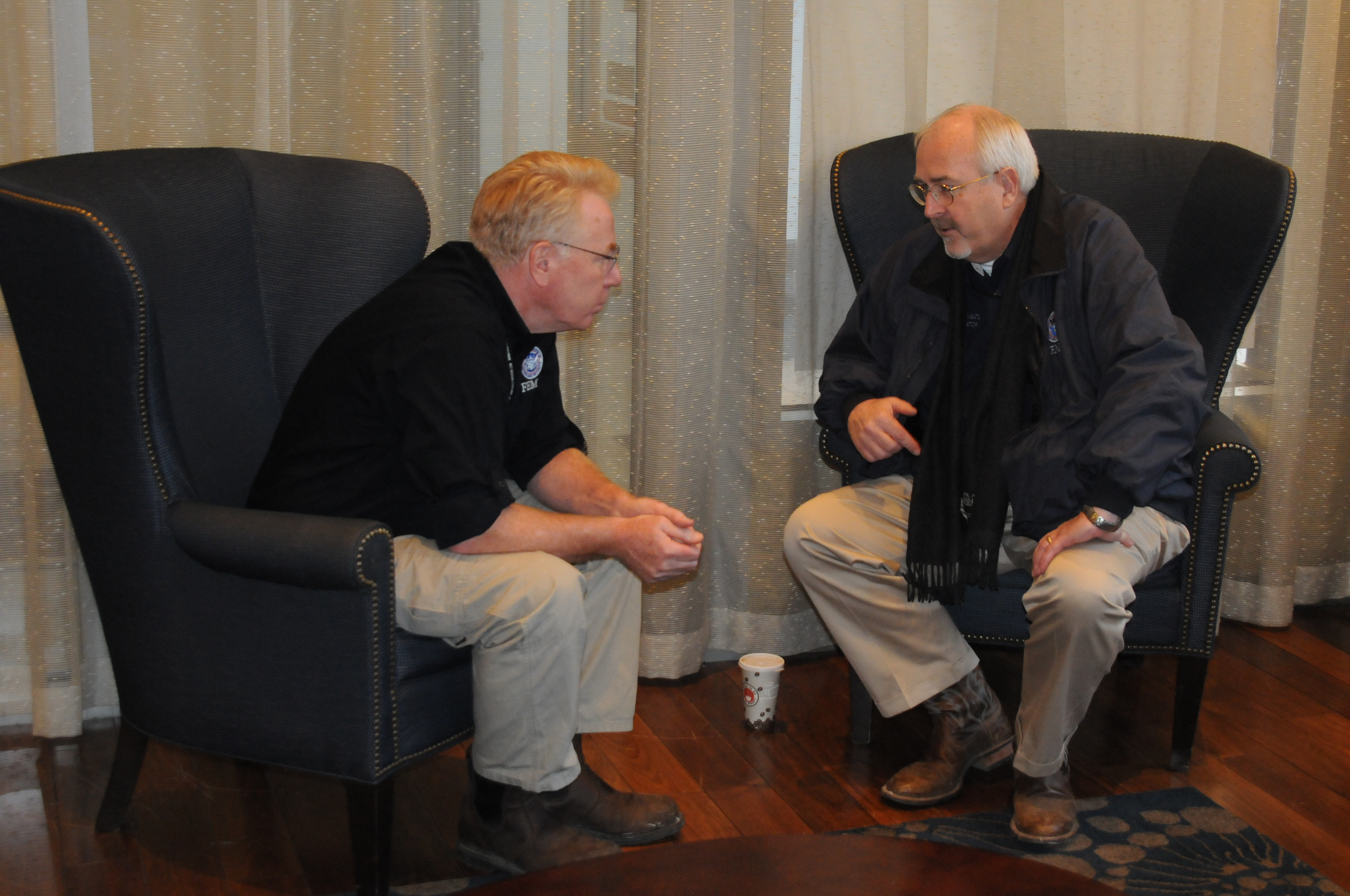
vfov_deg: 23.7
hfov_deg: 35.1
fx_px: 2135
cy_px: 448
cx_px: 675
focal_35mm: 57
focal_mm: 38
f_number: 5.6
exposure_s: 1/60
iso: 1600
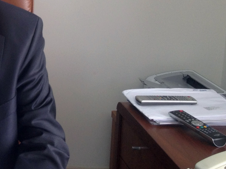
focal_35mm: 108
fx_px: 705
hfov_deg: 17.1
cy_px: 0
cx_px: -68
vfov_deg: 13.5
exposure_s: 1/30
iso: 50
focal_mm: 4.28
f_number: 2.4
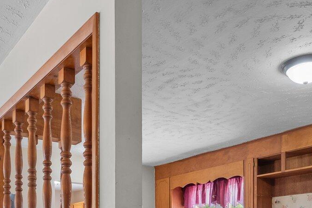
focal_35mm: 44
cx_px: 144
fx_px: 381
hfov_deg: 44.5
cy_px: 246
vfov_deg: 27.1
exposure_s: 1/4
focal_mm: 7
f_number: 5.6
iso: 200
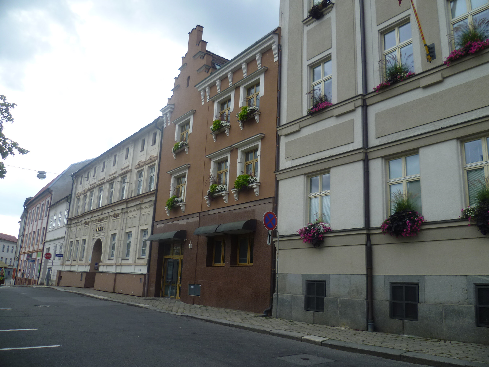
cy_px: 184
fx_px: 396
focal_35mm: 28
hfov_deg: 63.4
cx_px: 244
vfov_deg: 49.7
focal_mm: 5
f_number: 2.8
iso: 80
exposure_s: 1/640
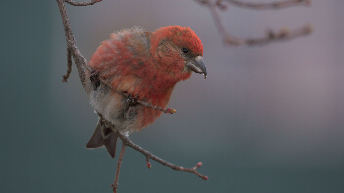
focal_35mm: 944
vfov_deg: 1.3
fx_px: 8610
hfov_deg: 2.3
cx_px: 172
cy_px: 85
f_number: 6.3
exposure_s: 1/800
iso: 800
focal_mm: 600
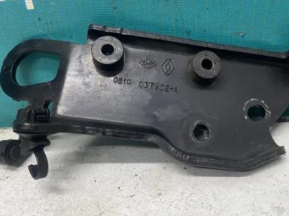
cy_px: 72
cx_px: 182
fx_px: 342
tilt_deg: -28.8
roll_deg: +2.6
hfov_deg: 45.4
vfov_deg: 34.8
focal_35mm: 41
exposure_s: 1/50
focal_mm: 4.25
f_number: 1.8
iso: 100
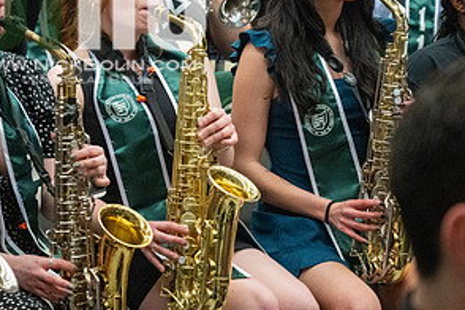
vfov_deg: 9.9
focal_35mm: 138
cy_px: 9
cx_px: 87
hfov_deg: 14.8
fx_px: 1782
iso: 10000
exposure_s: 1/500
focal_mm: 70
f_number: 4
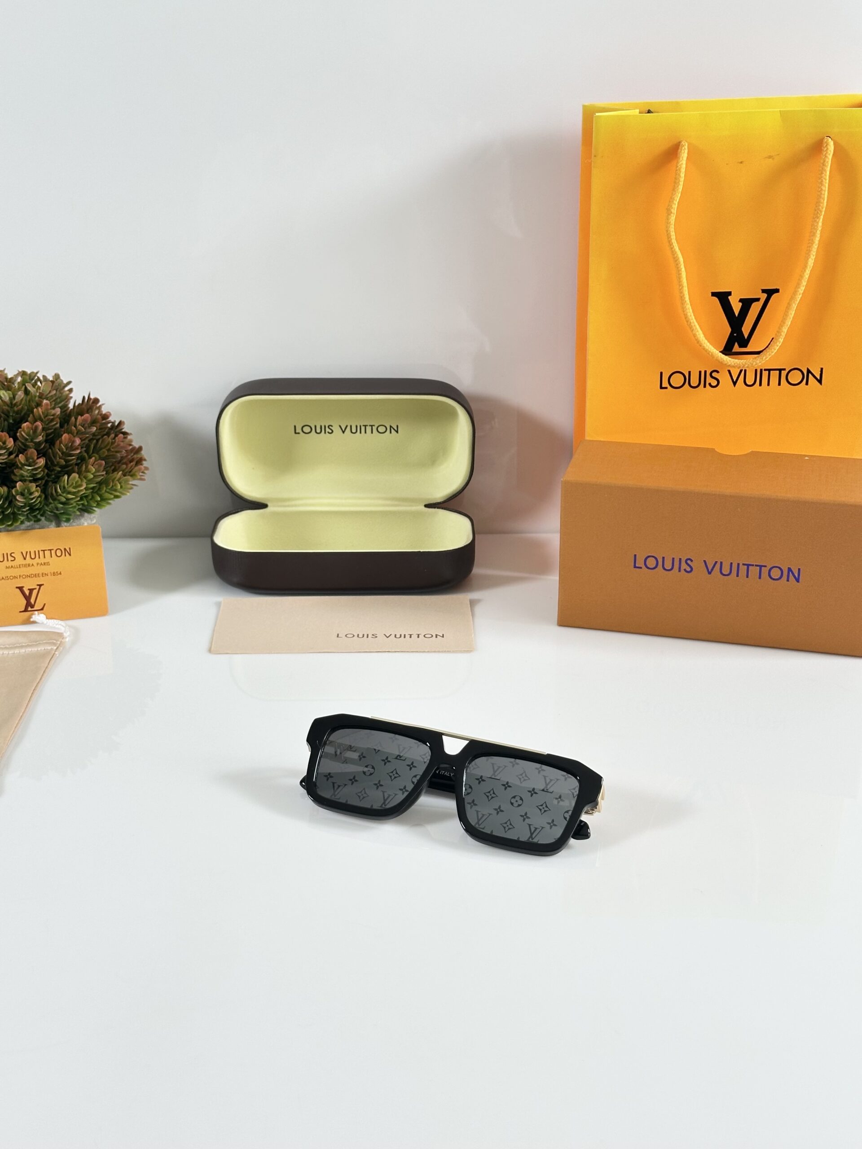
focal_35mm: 48
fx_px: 1594
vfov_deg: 39.7
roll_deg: +0.1
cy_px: 574
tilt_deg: -24.1
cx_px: 431
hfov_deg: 30.3
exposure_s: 1/100
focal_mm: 6.86
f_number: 1.78
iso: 100
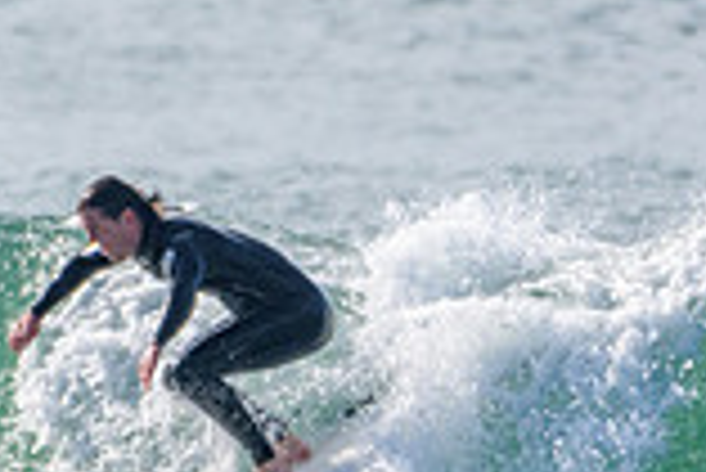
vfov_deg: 0.5
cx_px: 238
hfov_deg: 0.7
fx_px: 54234
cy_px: 663
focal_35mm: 2763
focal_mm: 500
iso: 320
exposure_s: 1/2000
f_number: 5.6
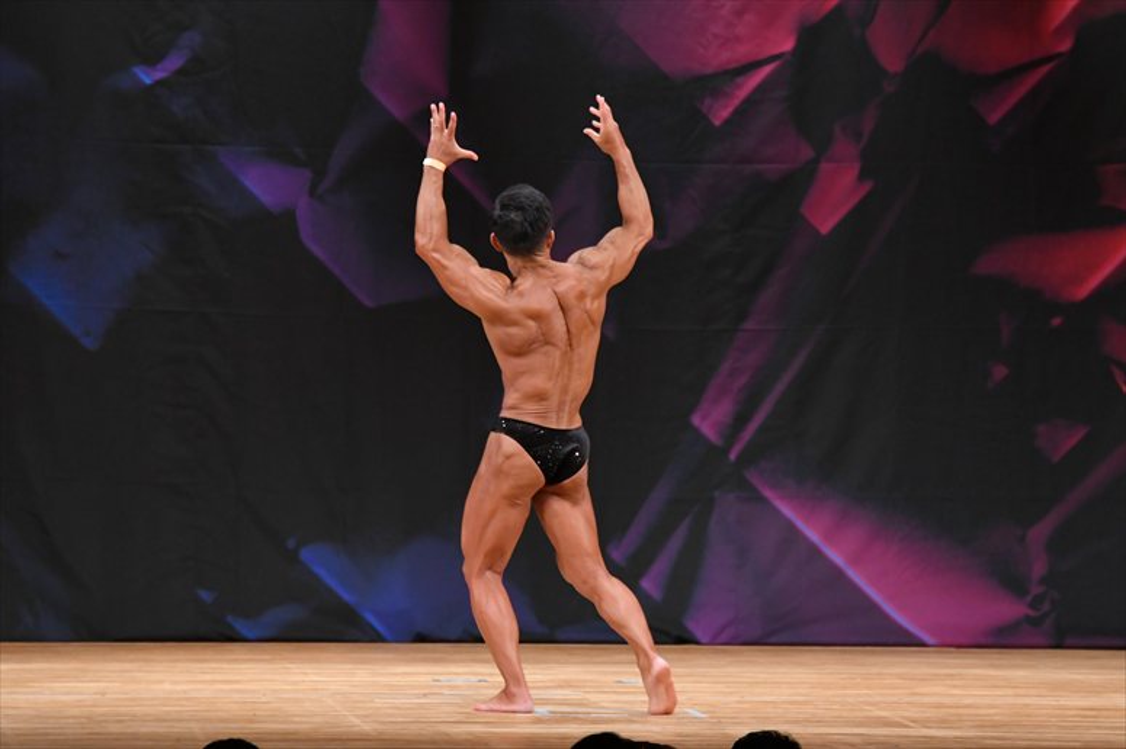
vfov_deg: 5.7
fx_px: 7503
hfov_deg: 8.6
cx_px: 563
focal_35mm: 240
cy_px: 374
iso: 3200
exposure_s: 1/400
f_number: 5.6
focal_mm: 160
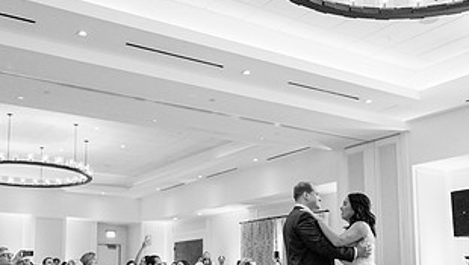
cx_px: 171
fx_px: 585
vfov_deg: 25.1
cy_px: 214
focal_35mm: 47
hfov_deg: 43.3
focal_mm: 24
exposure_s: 1/640
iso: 4000
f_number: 1.4
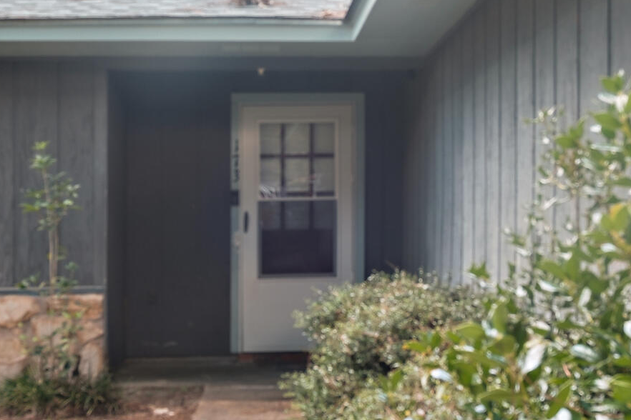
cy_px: 101
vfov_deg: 26.1
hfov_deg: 38.9
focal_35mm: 51
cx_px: 311
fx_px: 894
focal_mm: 12
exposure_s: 1/4
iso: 125
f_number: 7.1
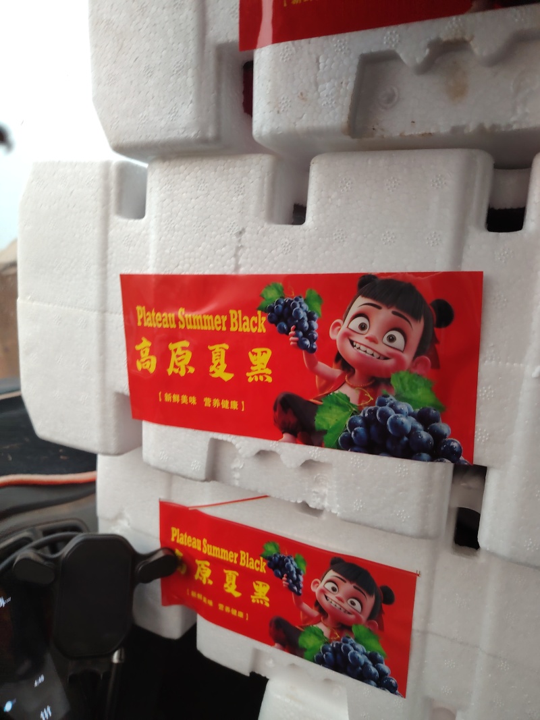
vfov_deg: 71.6
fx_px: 499
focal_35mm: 24
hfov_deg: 56.8
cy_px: 360
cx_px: 270
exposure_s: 1/100
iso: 1334
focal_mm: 5.25
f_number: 1.75
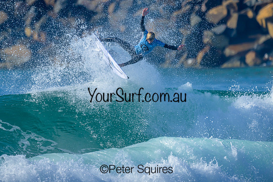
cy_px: 80
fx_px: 8329
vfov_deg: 1.3
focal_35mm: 1098
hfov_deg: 1.9
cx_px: 123
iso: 360
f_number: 6.3
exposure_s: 1/2000
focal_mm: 800
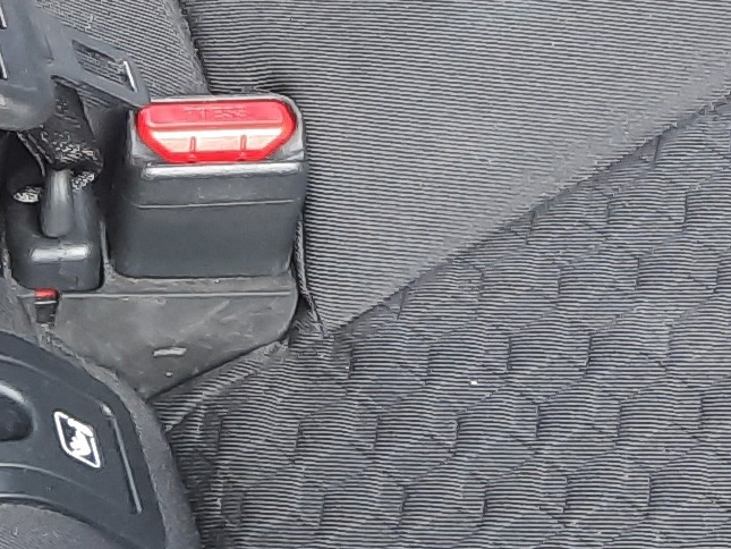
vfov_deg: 9.0
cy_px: -581
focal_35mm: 155
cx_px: 1002
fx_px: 3274
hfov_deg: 12.3
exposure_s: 1/50
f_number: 2
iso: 80
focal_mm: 4.6
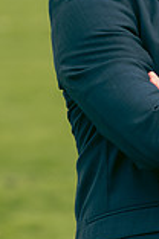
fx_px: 2389
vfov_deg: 5.7
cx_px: 191
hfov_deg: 3.8
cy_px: 40
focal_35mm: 359
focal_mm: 125
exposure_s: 1/320
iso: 160
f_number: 3.5
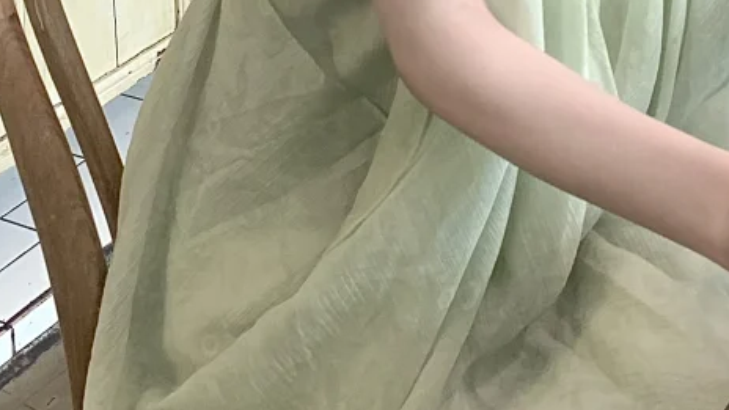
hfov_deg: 23.6
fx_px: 1701
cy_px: -401
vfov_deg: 12.2
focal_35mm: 88
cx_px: 636
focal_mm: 4.25
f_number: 1.8
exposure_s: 1/60
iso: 100
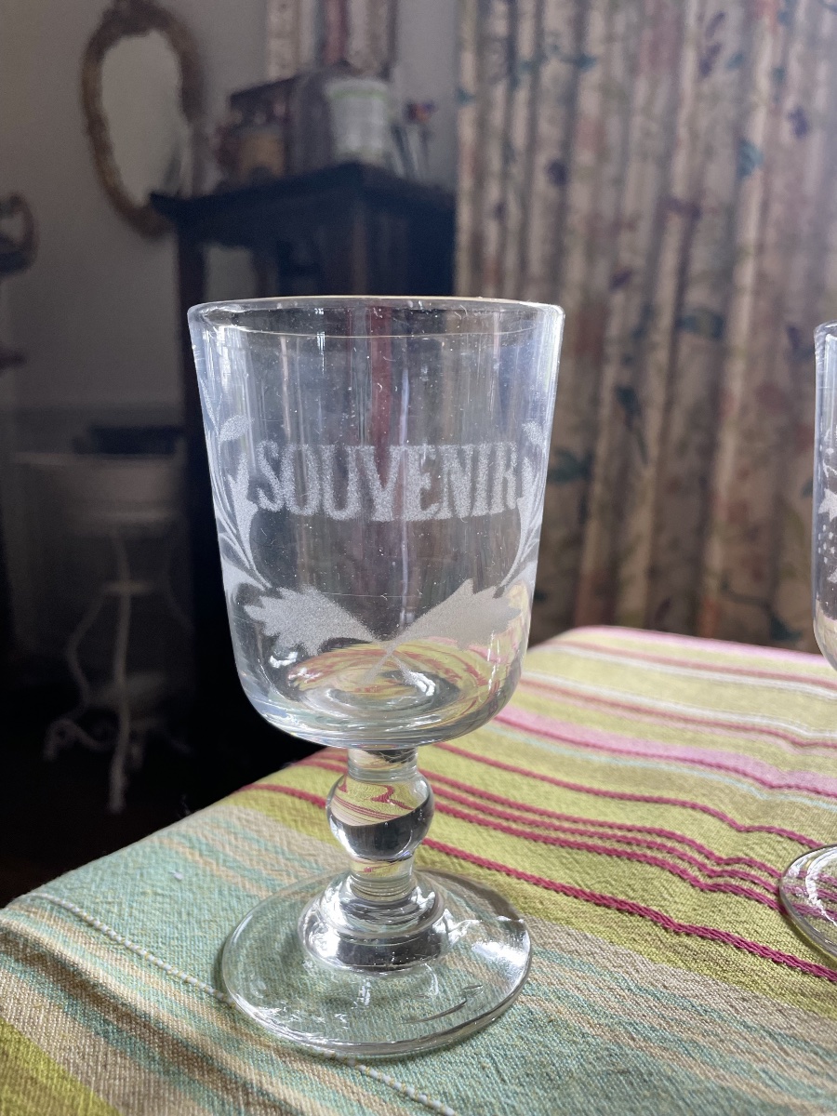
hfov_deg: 53.1
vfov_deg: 67.3
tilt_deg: -9.0
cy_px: 558
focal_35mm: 26
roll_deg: +0.9
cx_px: 418
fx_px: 838
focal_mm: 4.2
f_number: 1.6
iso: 125
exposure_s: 1/115
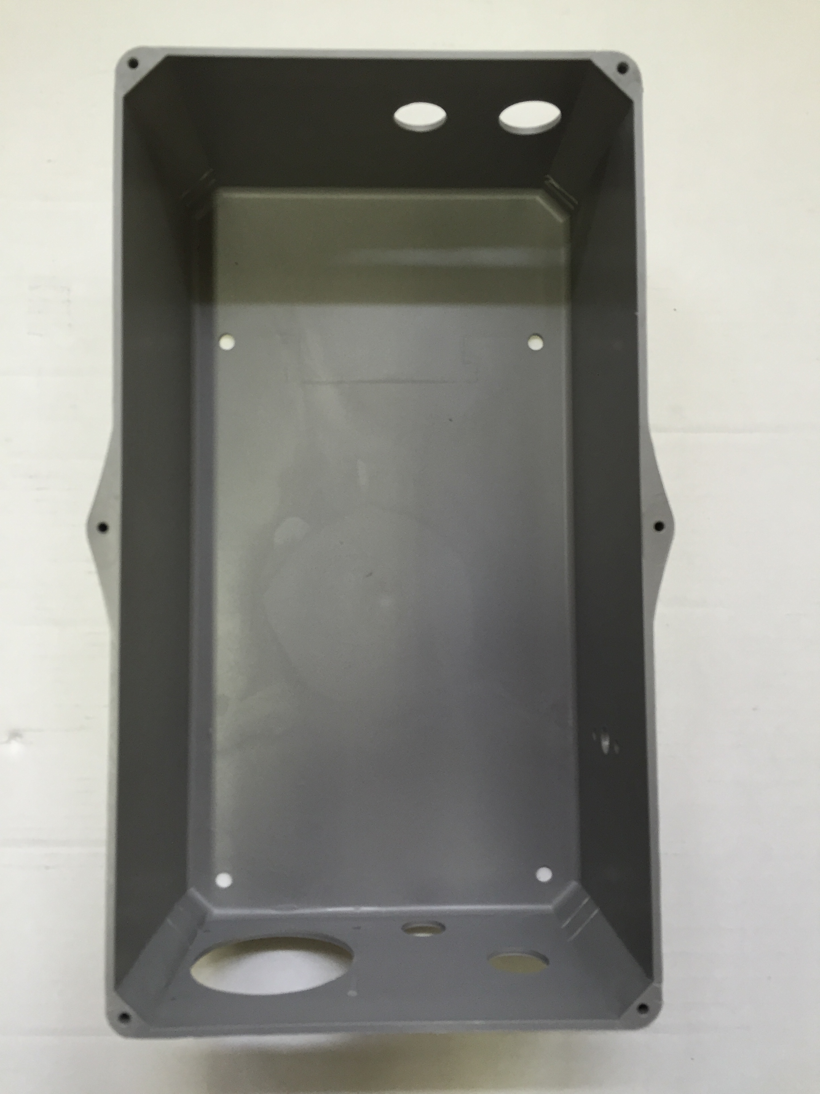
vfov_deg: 61.7
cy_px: 547
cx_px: 410
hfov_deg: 48.2
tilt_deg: -86.0
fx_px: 916
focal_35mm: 29
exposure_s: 1/33
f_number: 2.2
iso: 100
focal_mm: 4.15
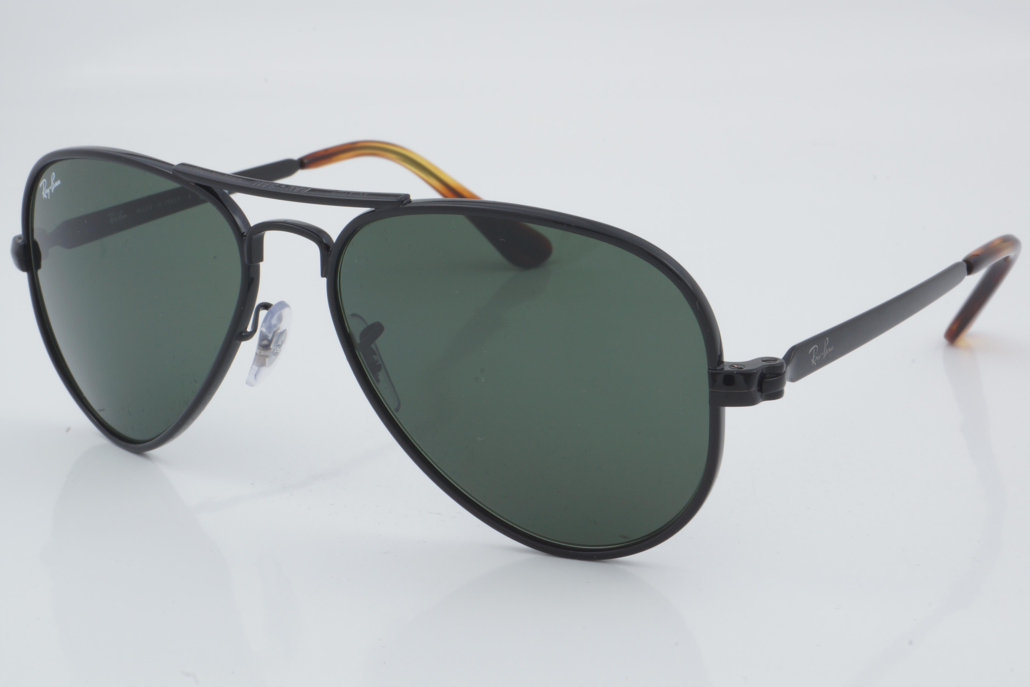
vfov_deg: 18.2
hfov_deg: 27.0
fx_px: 2146
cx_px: 515
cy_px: 344
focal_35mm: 75
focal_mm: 50
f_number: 32
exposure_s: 1/3
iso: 100
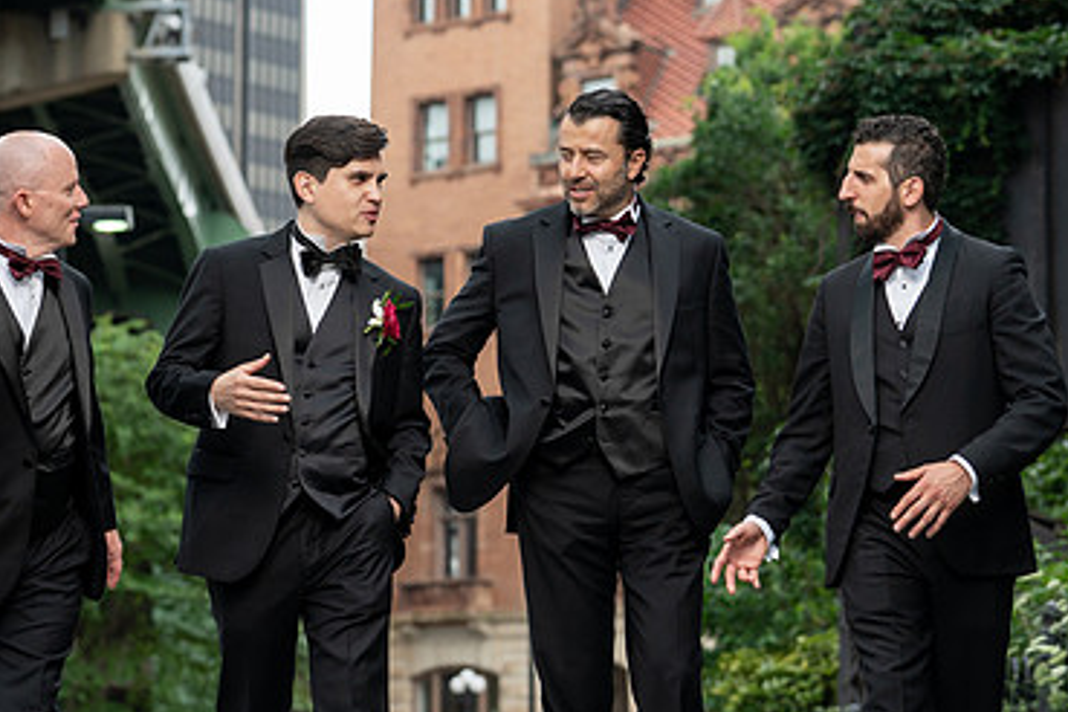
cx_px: 489
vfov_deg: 9.7
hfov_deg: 14.4
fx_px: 4212
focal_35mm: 142
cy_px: 453
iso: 400
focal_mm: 86
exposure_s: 1/250
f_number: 4
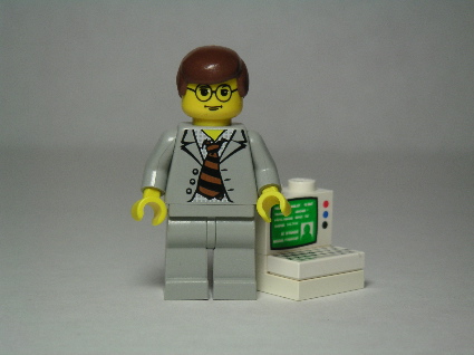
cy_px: 178
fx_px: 1519
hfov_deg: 17.7
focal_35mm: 111
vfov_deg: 13.3
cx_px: 237
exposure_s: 1/111
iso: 80
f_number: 3.6
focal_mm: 17.1
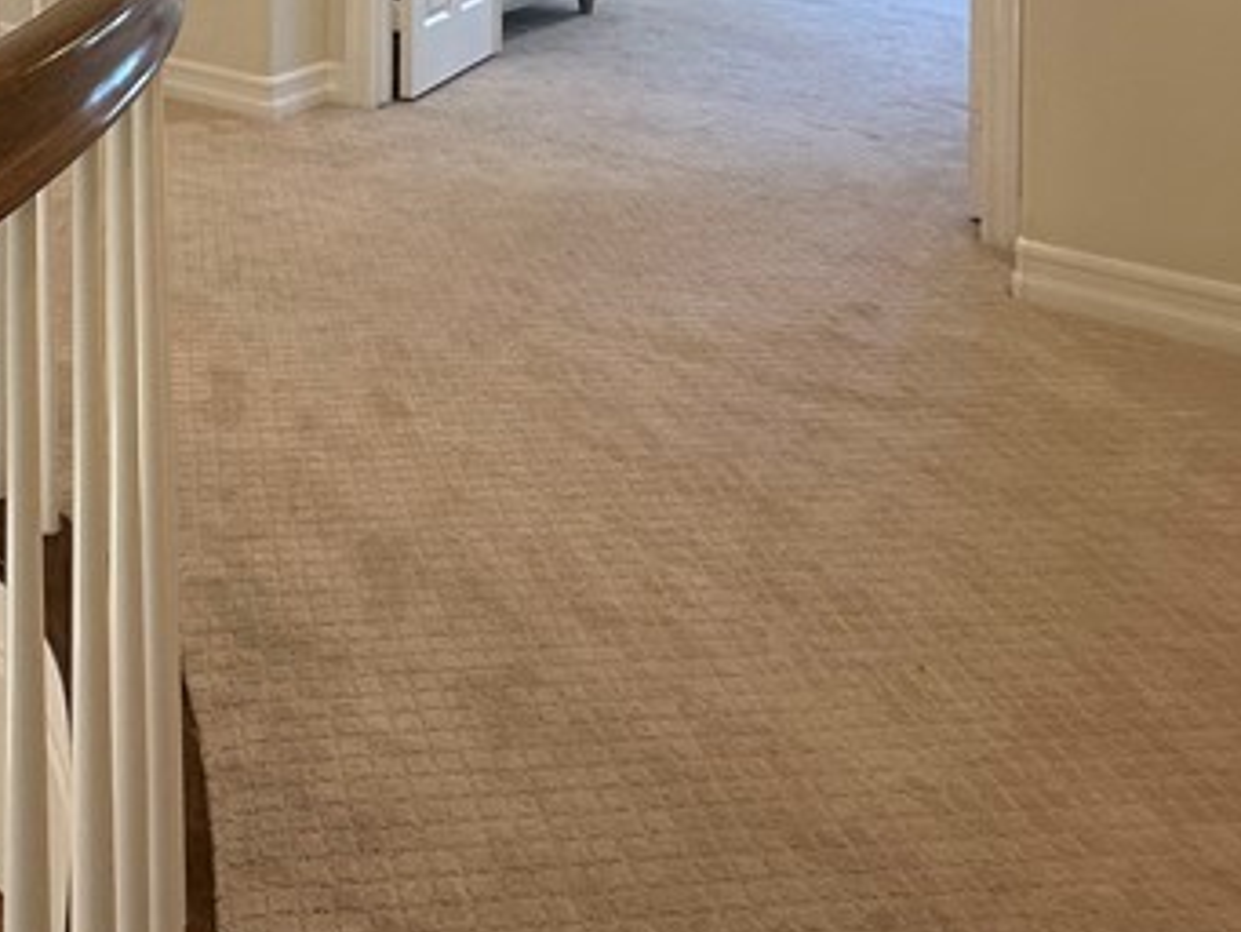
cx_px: 62
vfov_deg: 28.0
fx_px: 1506
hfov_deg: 40.4
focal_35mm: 42
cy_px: -299
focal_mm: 2.22
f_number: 2.2
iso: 125
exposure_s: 1/120
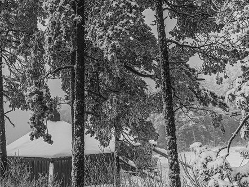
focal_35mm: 47
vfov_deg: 30.8
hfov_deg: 38.3
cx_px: 37
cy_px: 70
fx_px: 338
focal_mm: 24
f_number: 13
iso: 800
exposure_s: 1/30
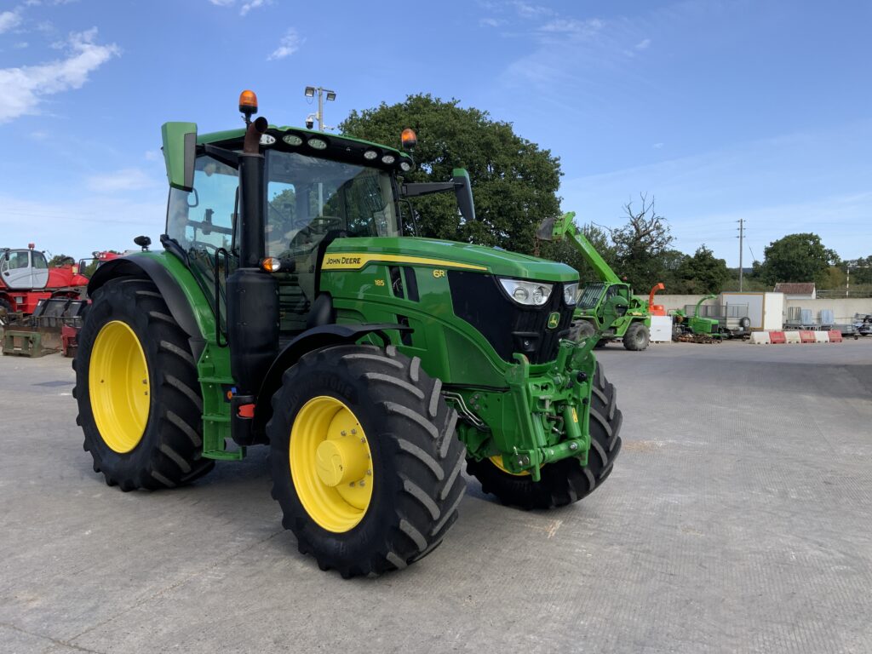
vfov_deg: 48.2
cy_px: 327
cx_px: 436
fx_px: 731
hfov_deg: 61.7
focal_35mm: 29
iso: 16
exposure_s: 1/1015
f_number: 1.8
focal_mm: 3
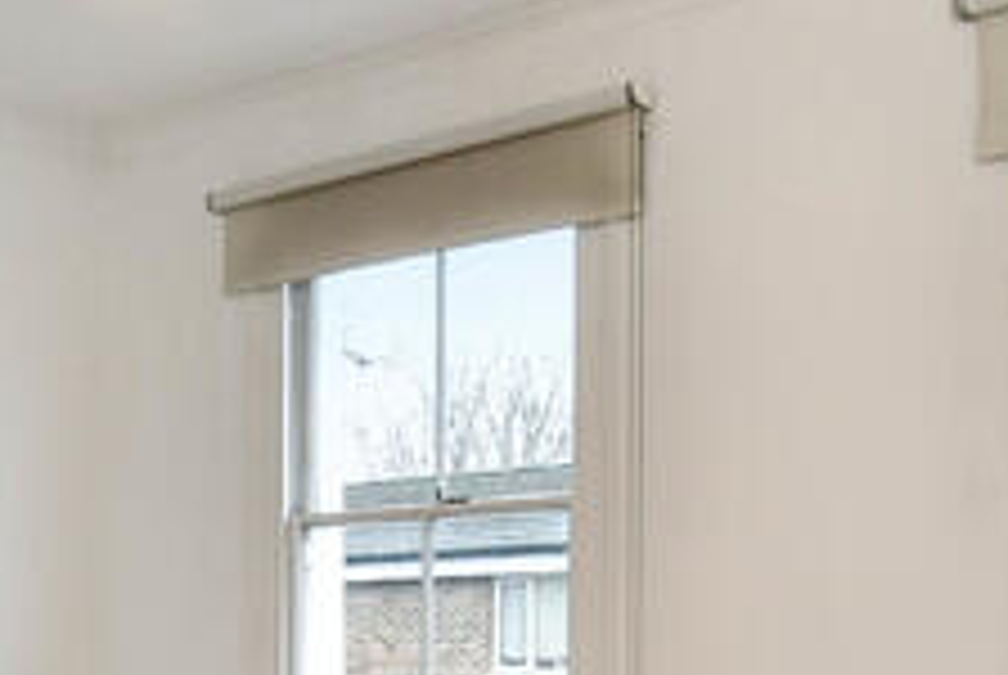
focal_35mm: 64
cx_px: 310
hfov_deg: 31.1
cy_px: 706
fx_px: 1794
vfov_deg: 20.5
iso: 400
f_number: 8
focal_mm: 14
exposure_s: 1/20
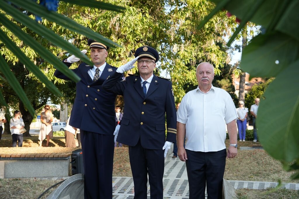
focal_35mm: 43
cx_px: 150
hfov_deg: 45.4
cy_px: 100
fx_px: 357
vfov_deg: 31.2
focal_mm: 43
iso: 100
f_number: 5.6
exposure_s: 1/80
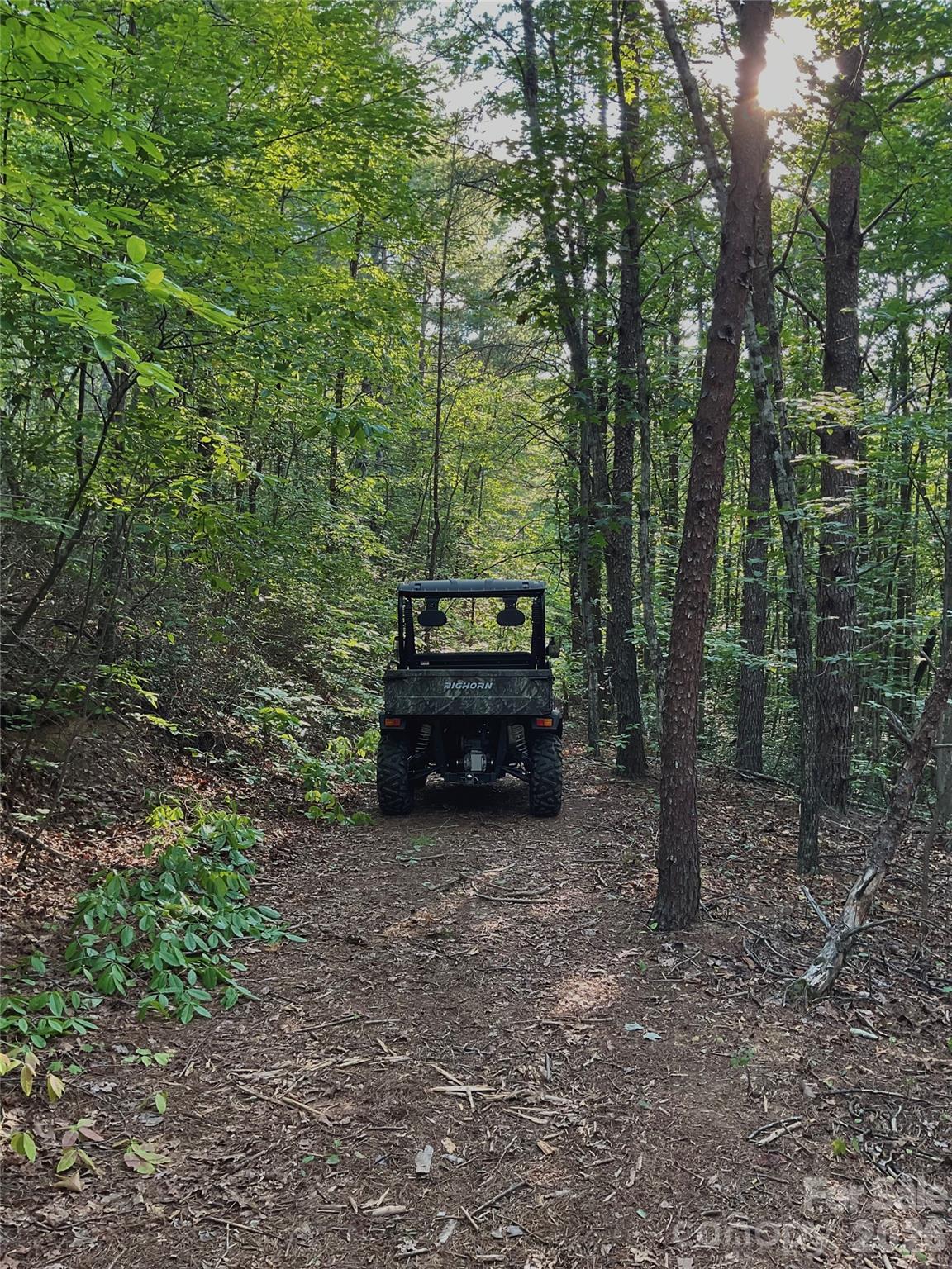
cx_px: 476
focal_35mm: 29
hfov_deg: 48.2
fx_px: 1063
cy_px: 634
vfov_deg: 61.7
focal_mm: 3
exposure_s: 1/60
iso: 50
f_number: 1.8
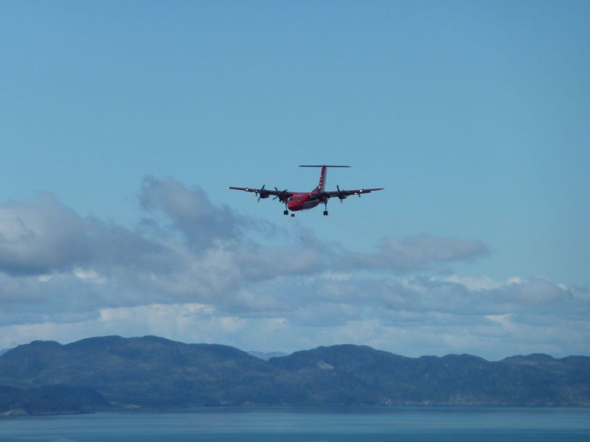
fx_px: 5113
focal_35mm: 300
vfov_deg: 5.0
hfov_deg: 6.6
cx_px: 295
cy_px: 221
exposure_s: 1/1000
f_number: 5.6
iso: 80
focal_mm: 49.2
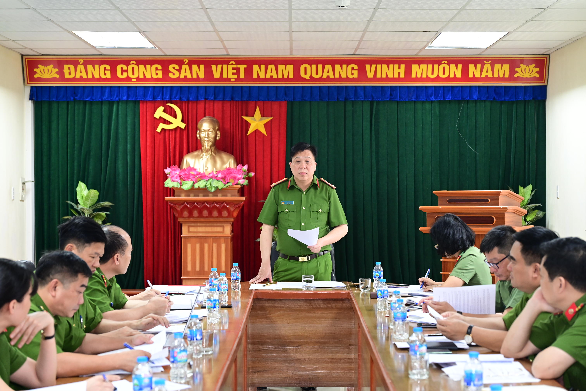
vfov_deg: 21.6
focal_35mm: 63
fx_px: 1025
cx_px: 293
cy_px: 196
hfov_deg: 31.9
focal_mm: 63
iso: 2000
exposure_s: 1/100
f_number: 4
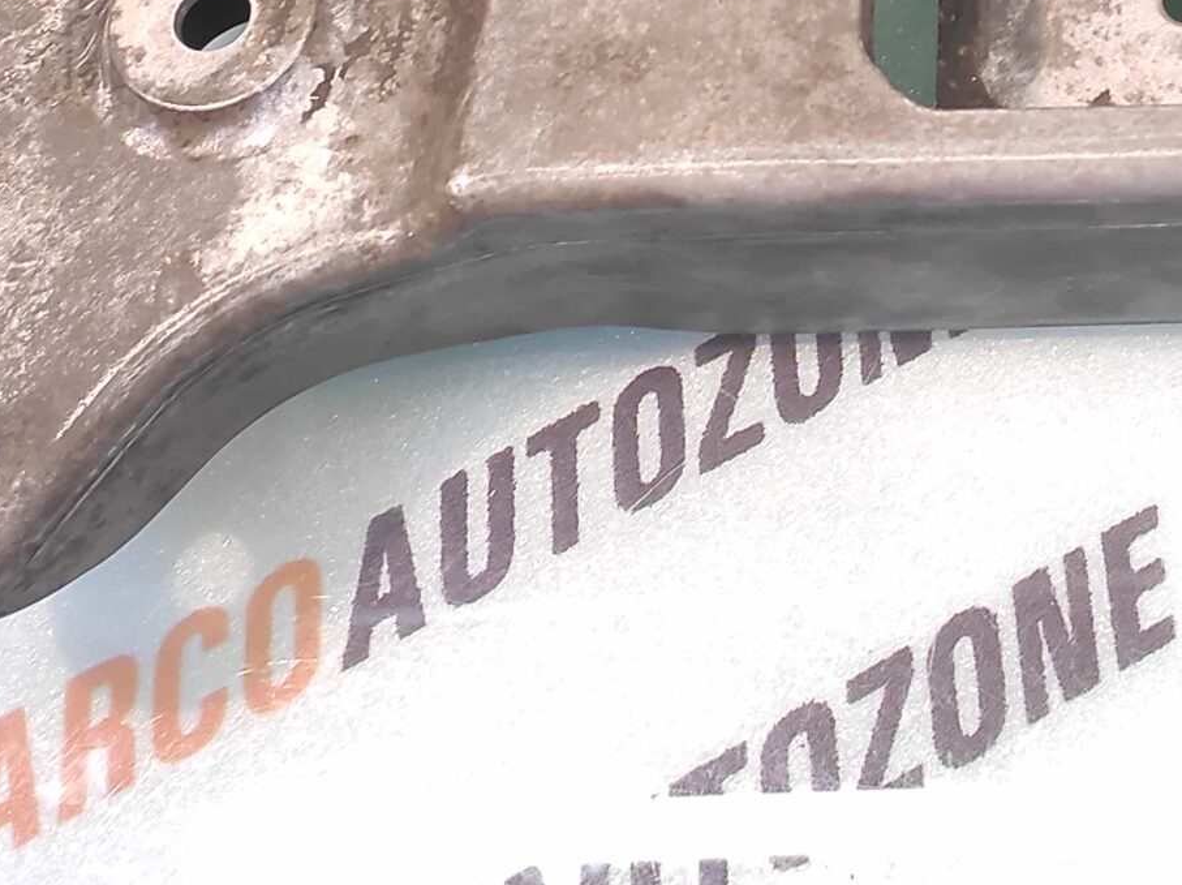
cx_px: 1161
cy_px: -190
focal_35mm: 48
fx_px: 1638
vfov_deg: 26.7
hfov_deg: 36.1
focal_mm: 4.74
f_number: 1.79
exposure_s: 1/33
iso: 367
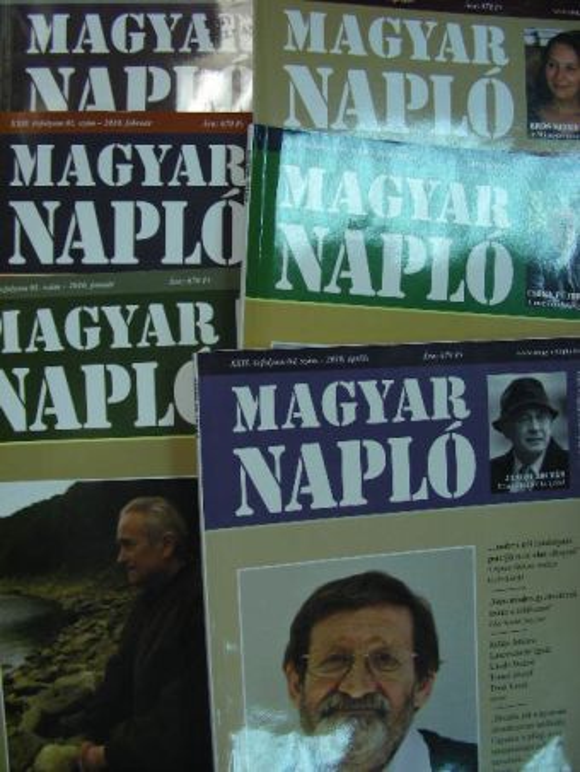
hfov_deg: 37.7
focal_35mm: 38
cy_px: 386
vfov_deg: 49.0
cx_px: 290
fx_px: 849
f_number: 3.5
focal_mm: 6.3
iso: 110
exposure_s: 1/32.2
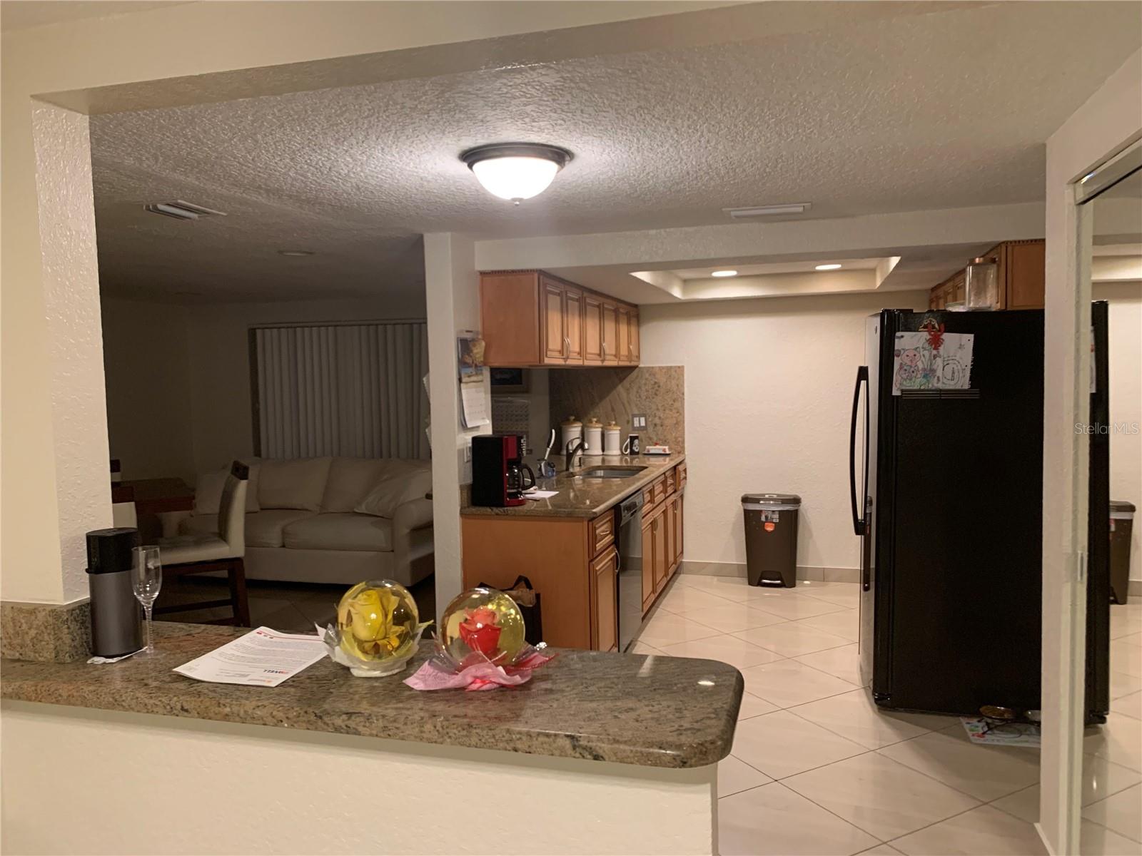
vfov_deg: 53.1
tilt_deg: -2.8
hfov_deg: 67.3
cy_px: 428
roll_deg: +0.4
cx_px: 571
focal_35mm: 26
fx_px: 858
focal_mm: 4.25
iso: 250
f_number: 1.8
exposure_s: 1/60
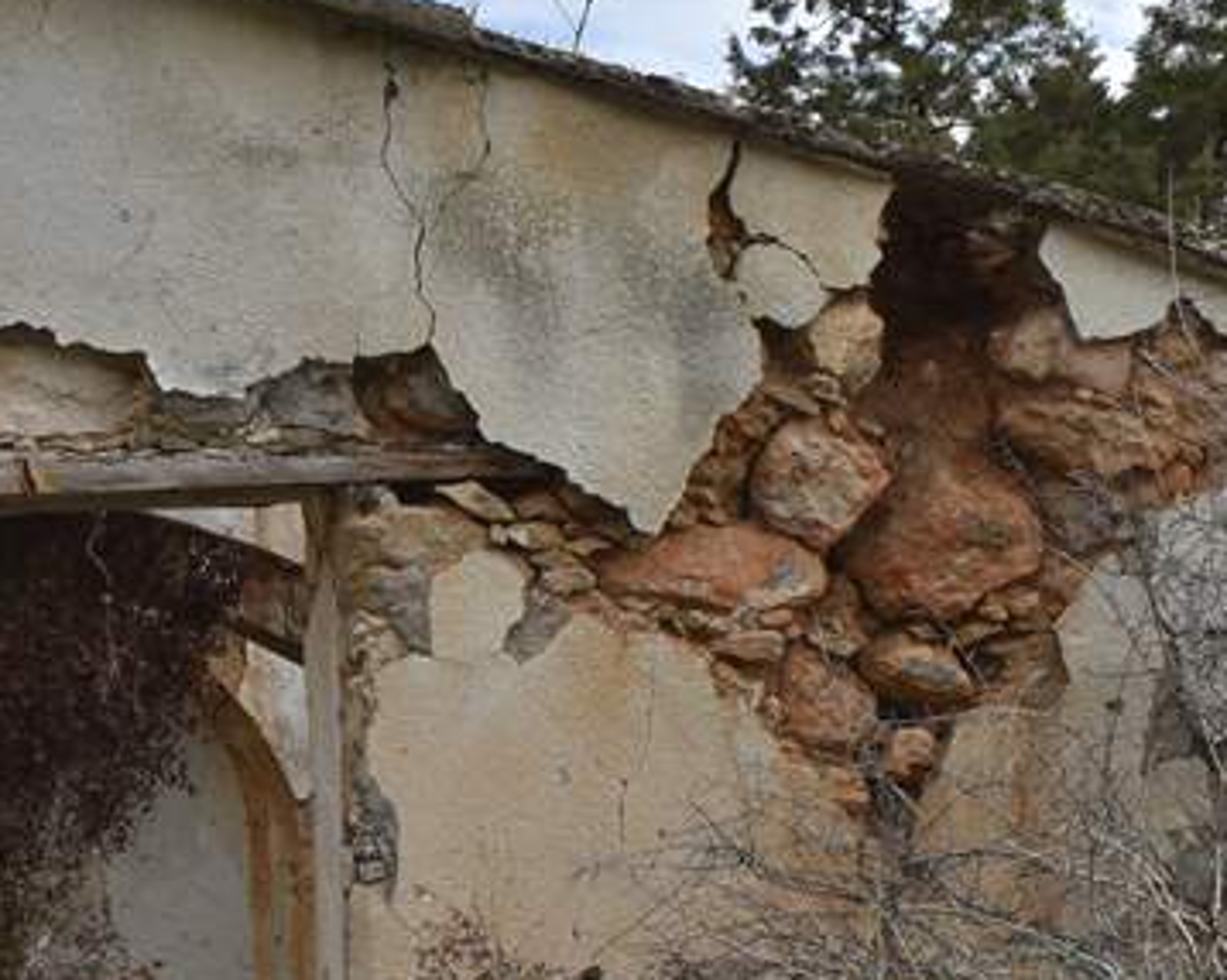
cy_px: 744
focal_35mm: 85
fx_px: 3085
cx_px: -5
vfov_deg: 17.9
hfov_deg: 21.7
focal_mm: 18
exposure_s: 1/200
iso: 100
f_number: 11
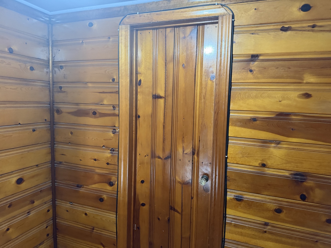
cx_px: 166
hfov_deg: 71.6
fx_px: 229
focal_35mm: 24
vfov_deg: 56.8
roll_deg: -0.5
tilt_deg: -2.8
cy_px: 124
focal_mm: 6.76
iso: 800
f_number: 1.78
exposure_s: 1/40
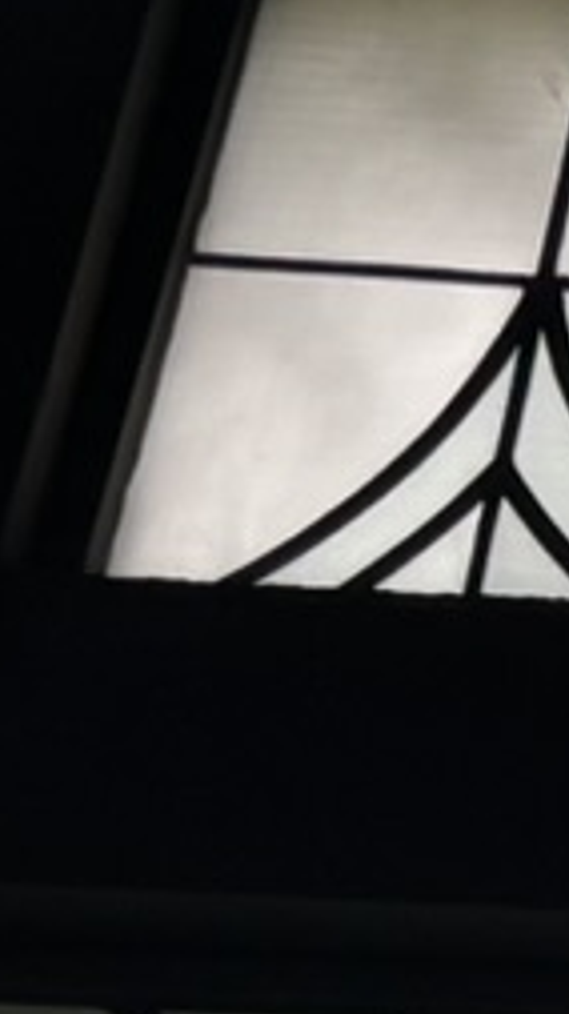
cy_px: 846
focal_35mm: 229
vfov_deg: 9.4
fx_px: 6153
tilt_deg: +32.5
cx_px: 3162
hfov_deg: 4.3
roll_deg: +4.2
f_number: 1.6
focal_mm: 5.96
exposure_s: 1/121
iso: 80
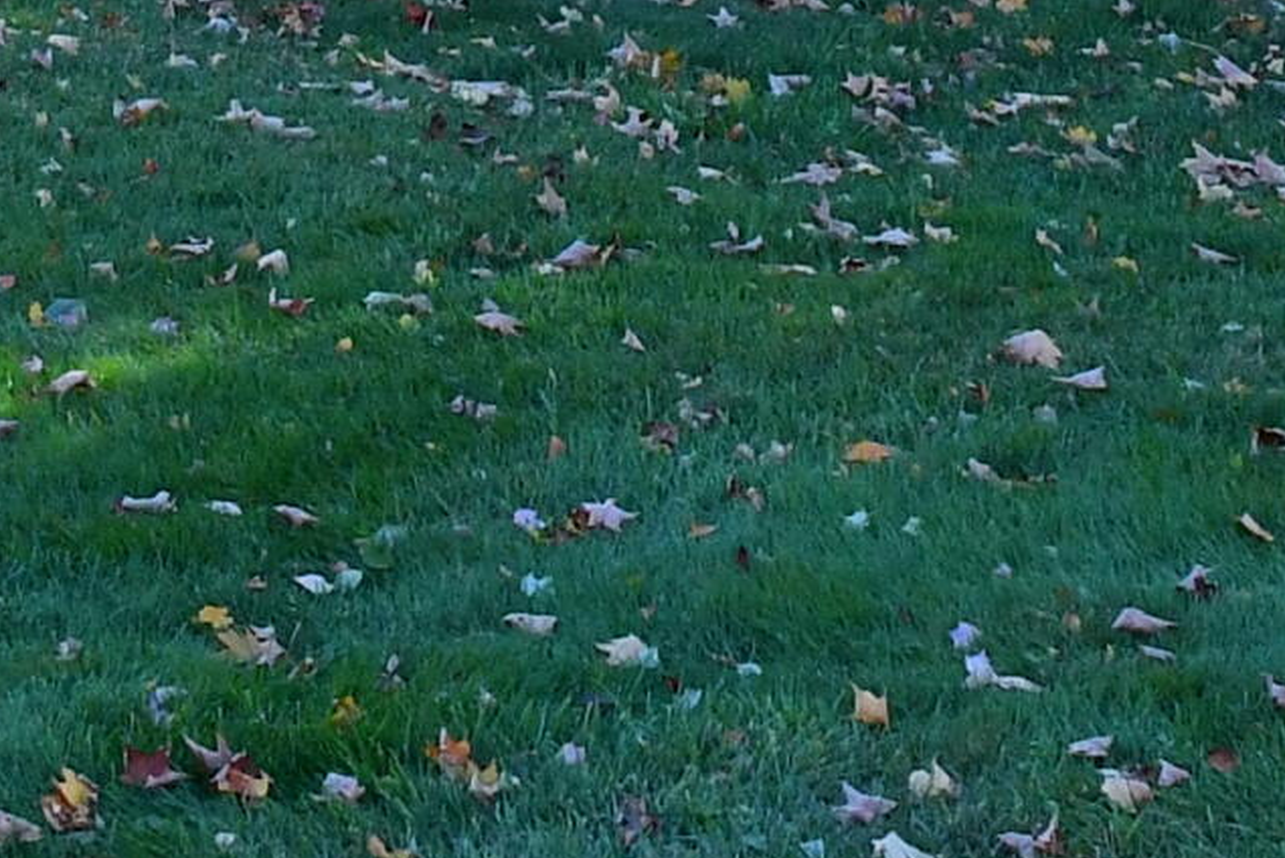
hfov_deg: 12.1
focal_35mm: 170
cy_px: -911
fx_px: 6071
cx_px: 552
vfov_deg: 7.7
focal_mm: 18
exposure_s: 1/125
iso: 800
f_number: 9
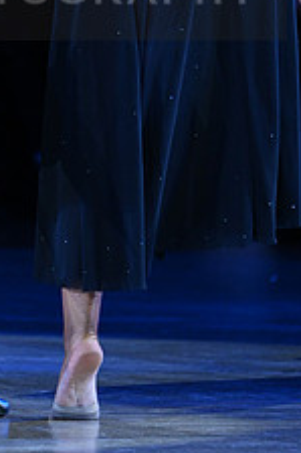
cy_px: -26
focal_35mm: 933
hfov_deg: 1.5
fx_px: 11719
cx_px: 9
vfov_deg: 2.2
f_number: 5.6
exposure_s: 1/320
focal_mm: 360
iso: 3200
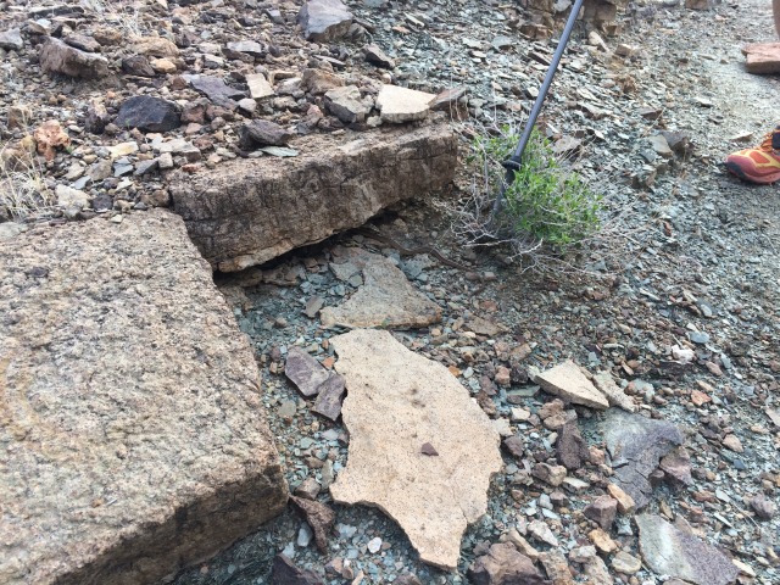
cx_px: 390
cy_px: 292
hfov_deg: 61.7
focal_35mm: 29
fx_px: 653
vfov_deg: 48.2
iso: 32
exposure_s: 1/228
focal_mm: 4.15
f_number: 2.2
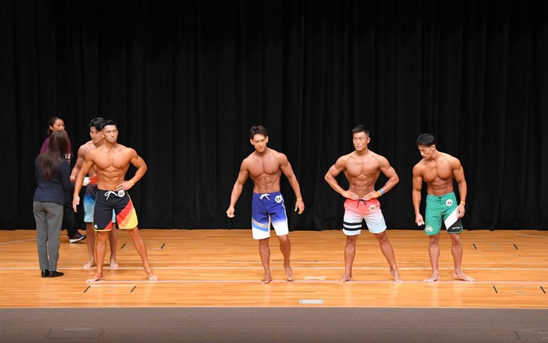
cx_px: 274
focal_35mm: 138
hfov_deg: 15.1
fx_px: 2062
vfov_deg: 9.5
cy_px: 181
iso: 4000
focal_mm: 90
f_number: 5.6
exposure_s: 1/400
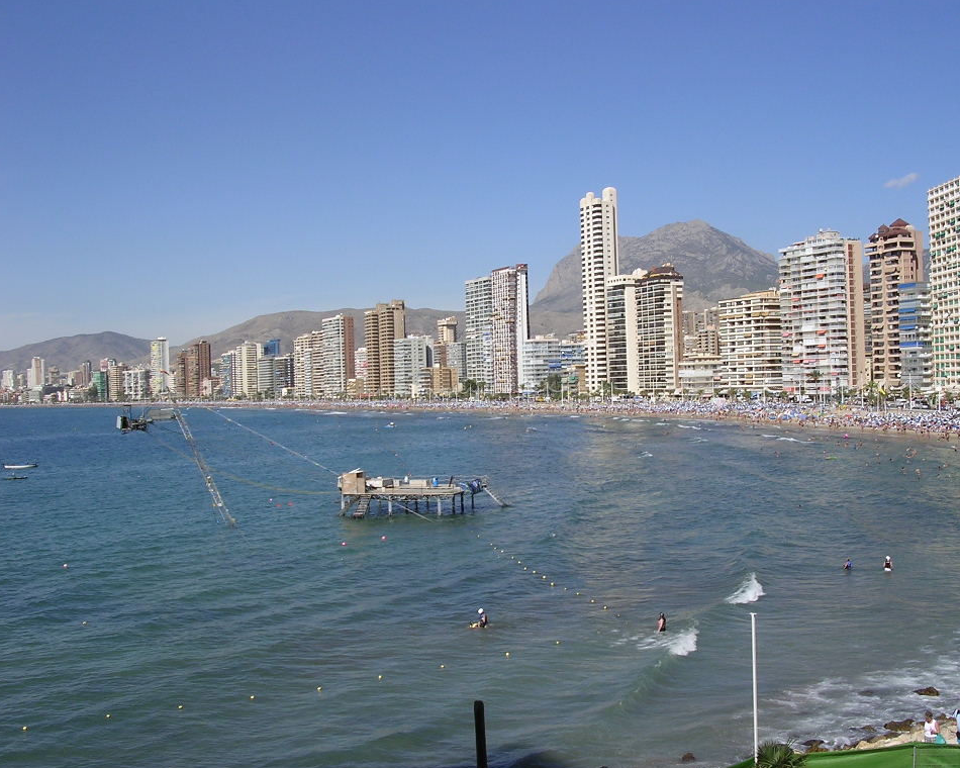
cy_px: 385
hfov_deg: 45.8
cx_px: 508
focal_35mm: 40
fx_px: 1136
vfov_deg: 37.3
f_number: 5.6
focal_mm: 5.8
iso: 100
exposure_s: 1/411
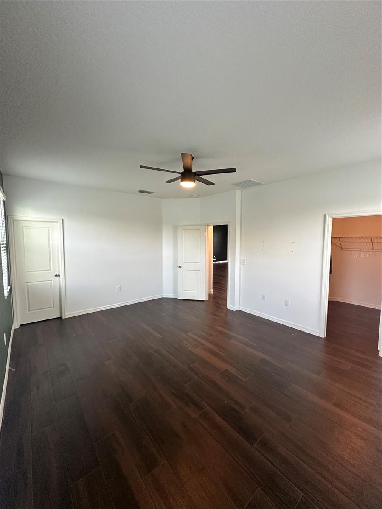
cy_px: 254
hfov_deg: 85.7
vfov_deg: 102.1
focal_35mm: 14
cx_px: 191
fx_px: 206
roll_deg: -0.3
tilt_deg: -2.4
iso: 250
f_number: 2.2
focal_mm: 2.22
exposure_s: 1/120
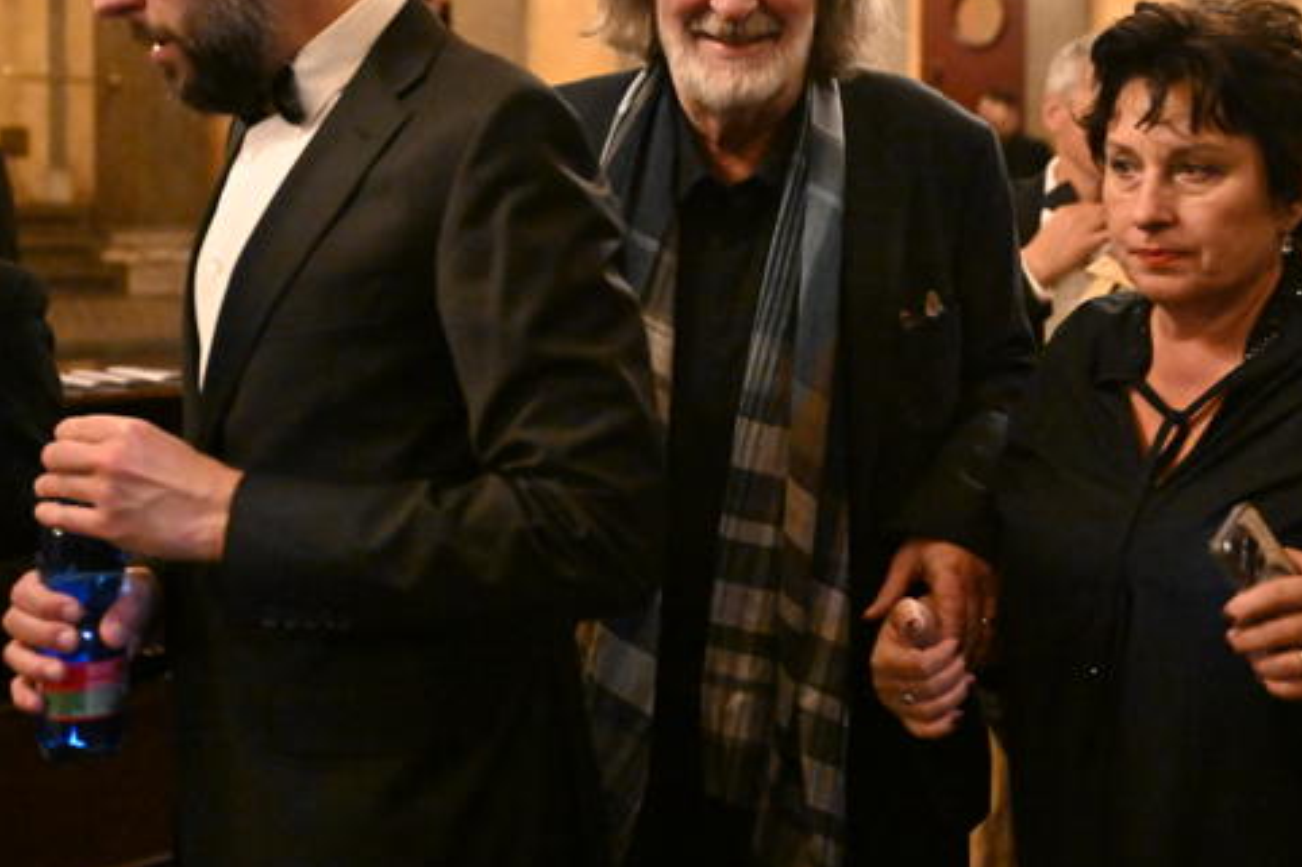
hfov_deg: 37.2
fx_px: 1916
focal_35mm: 53
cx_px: 837
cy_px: 289
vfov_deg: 25.4
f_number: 2.8
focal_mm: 37
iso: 20000
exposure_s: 1/160
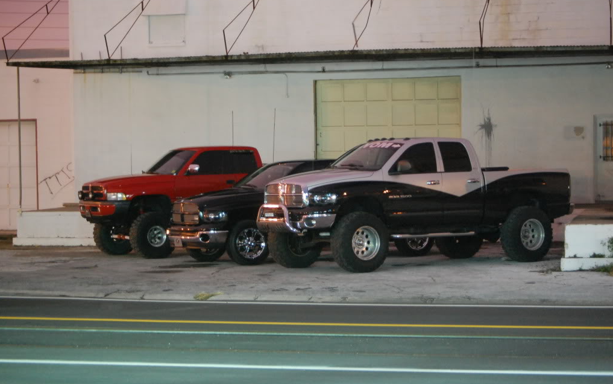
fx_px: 1412
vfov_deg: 15.5
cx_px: 305
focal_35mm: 85
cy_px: 187
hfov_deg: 24.5
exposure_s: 3
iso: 1600
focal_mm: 55
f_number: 4
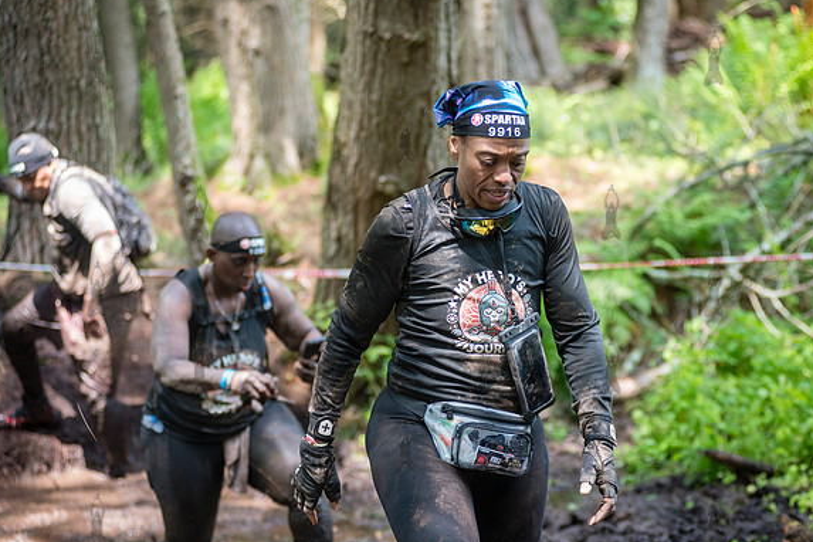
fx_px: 2394
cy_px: 293
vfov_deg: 12.9
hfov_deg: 19.3
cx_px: 461
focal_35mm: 106
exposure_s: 1/320
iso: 1000
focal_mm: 92
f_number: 3.2
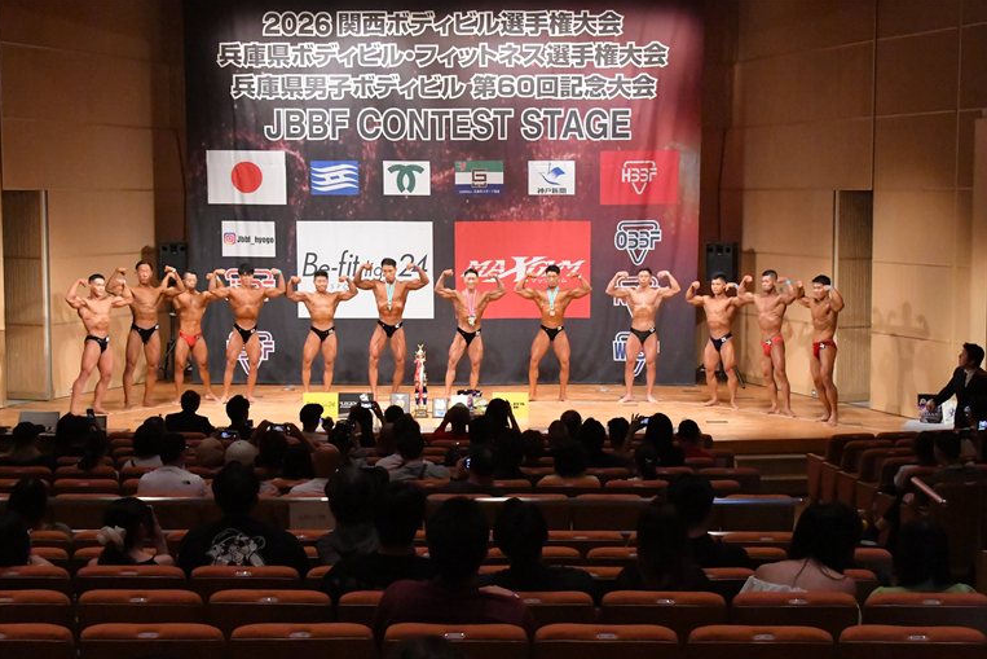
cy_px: 331
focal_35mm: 67
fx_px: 1837
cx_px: 495
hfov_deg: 30.1
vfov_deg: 20.3
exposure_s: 1/400
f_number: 5.6
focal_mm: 44
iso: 14400
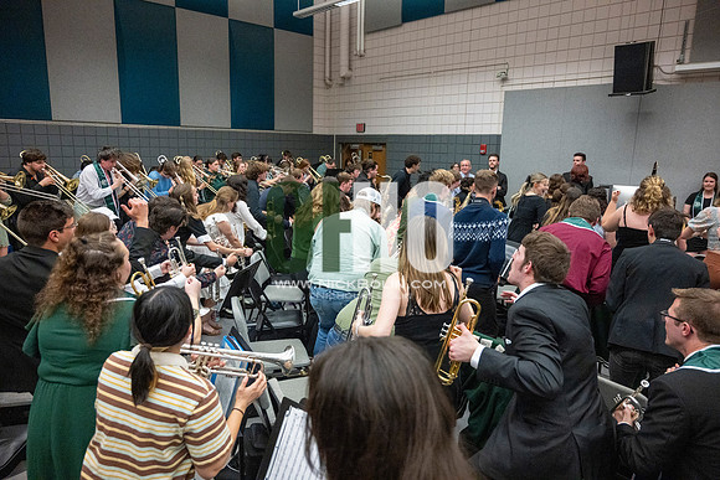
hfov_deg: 73.7
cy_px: 240
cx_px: 360
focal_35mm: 24
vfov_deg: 53.2
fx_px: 480
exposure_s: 1/500
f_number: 4
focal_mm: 24
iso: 10000
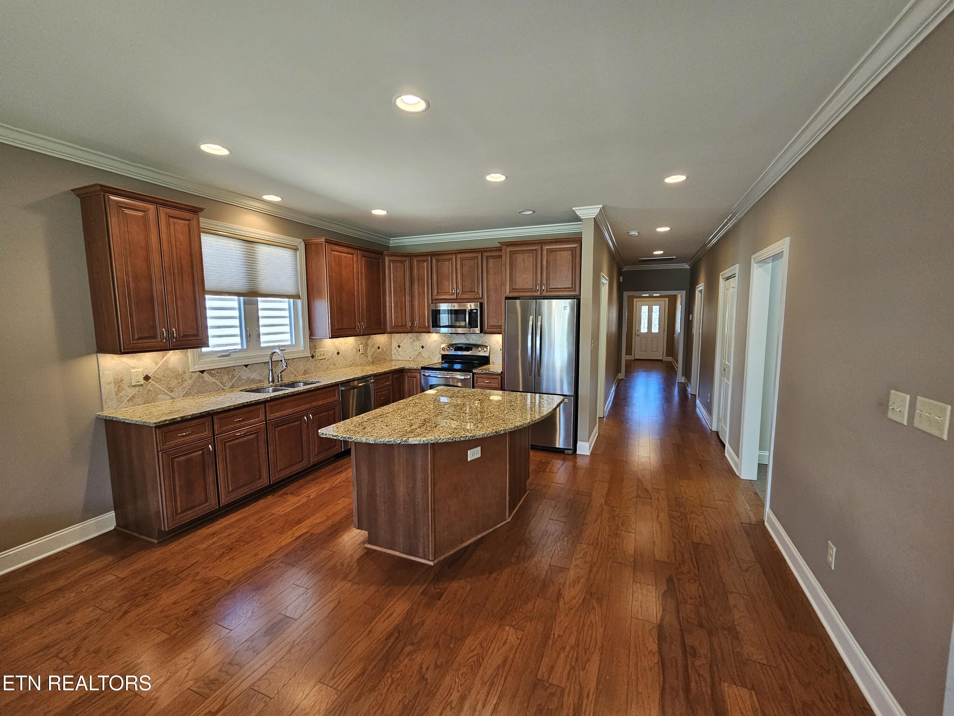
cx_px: 477
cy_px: 358
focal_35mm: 13
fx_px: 358
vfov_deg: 89.9
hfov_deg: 106.2
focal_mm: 2.2
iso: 250
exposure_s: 1/60
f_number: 2.2
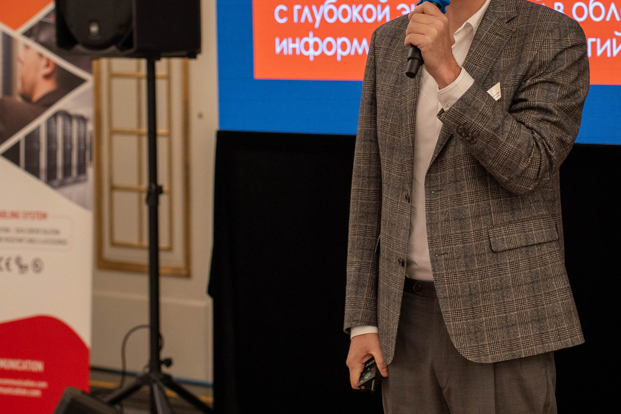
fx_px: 2984
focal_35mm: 173
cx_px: 317
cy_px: 138
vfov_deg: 7.9
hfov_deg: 11.9
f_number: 3.2
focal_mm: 75
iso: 800
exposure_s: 1/200
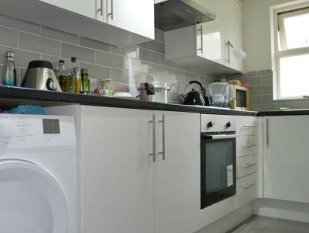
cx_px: 106
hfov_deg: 51.7
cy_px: 125
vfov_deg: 40.7
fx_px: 313
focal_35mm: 35
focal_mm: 12
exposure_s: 1/50
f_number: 3.5
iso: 400
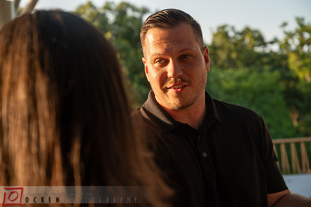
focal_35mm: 70
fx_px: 604
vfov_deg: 19.4
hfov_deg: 28.9
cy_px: 104
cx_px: 156
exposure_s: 1/640
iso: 400
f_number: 5
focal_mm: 70
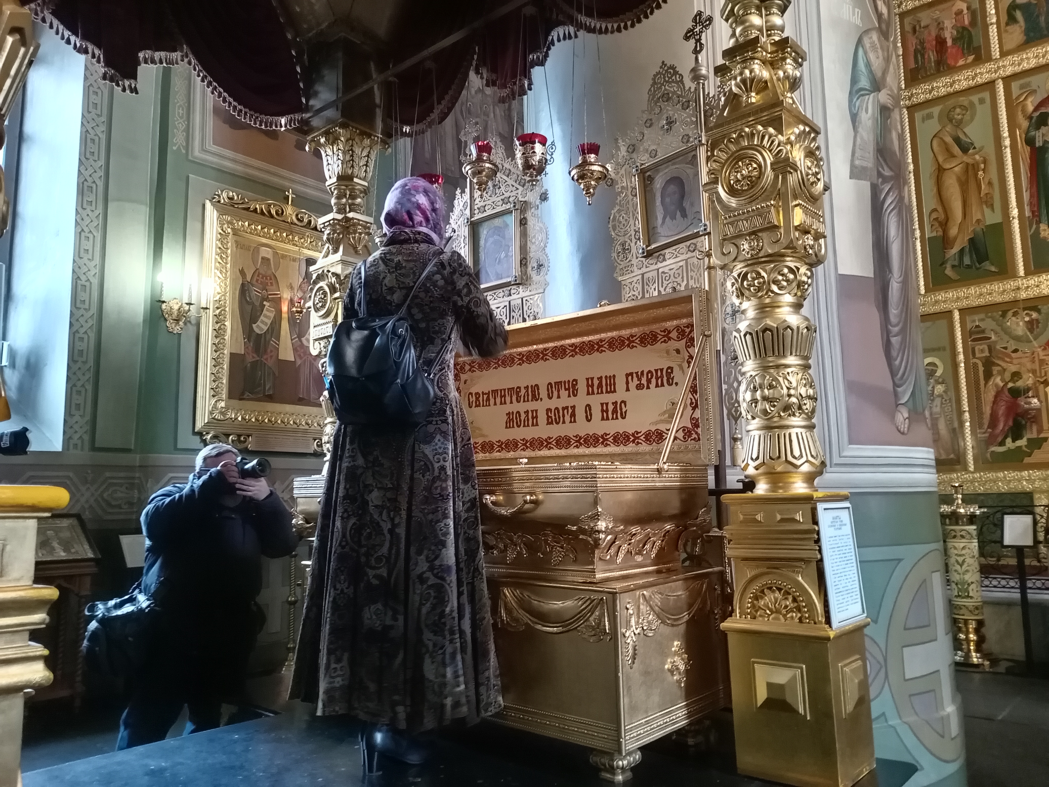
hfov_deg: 67.3
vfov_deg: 53.1
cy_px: 394
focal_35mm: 26
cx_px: 524
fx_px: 788
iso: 1855
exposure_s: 1/15
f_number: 1.8
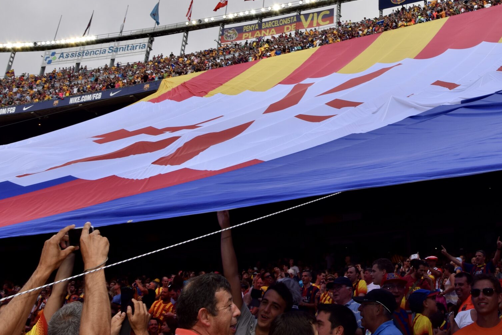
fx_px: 641
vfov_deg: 28.7
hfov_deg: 41.6
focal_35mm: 46
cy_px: 78
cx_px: 368
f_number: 13
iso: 100
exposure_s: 1/200
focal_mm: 18
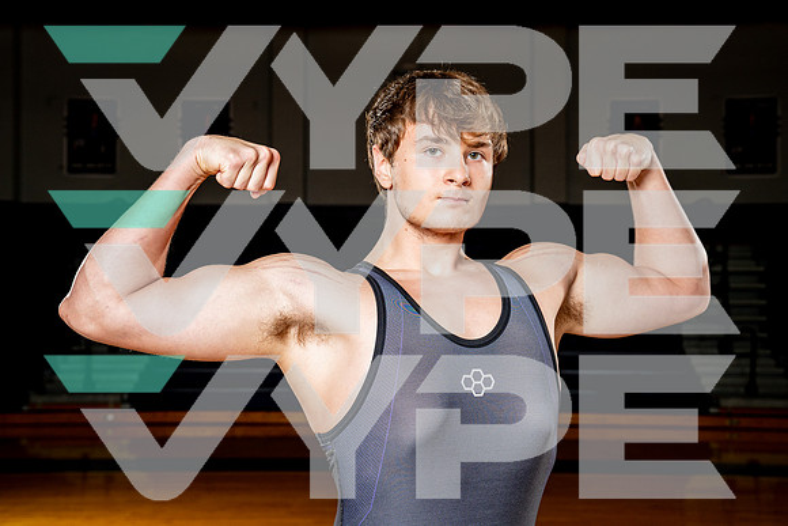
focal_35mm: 49
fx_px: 1073
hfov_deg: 40.3
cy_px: 263
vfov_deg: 27.5
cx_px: 394
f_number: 5.6
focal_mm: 49
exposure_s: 1/250
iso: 320
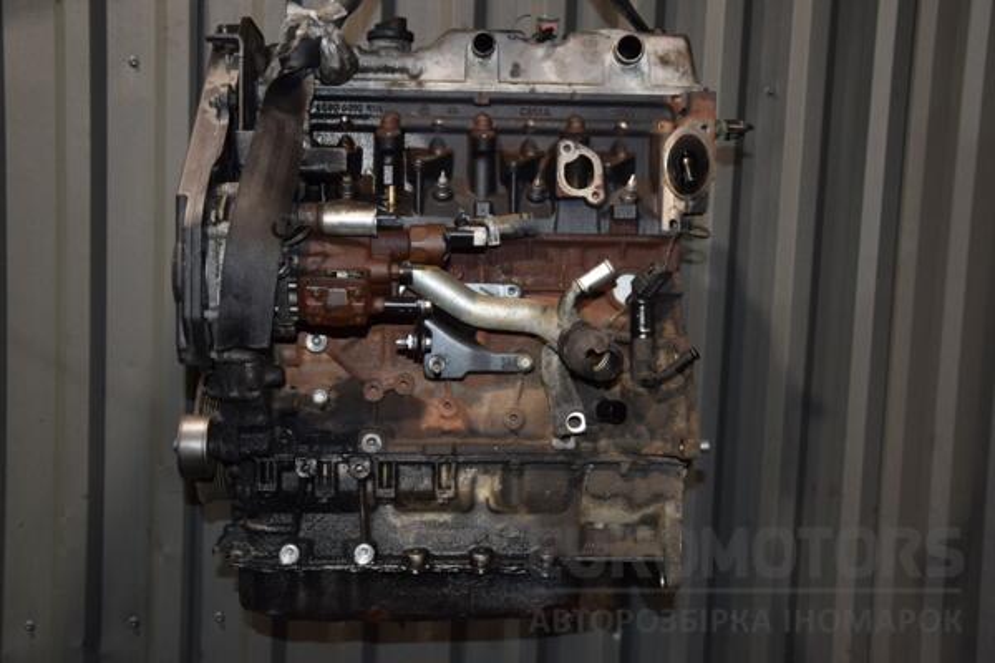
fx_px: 1161
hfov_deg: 46.4
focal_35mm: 42
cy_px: 332
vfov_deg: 31.9
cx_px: 498
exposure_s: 1/60
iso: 800
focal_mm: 28
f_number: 5
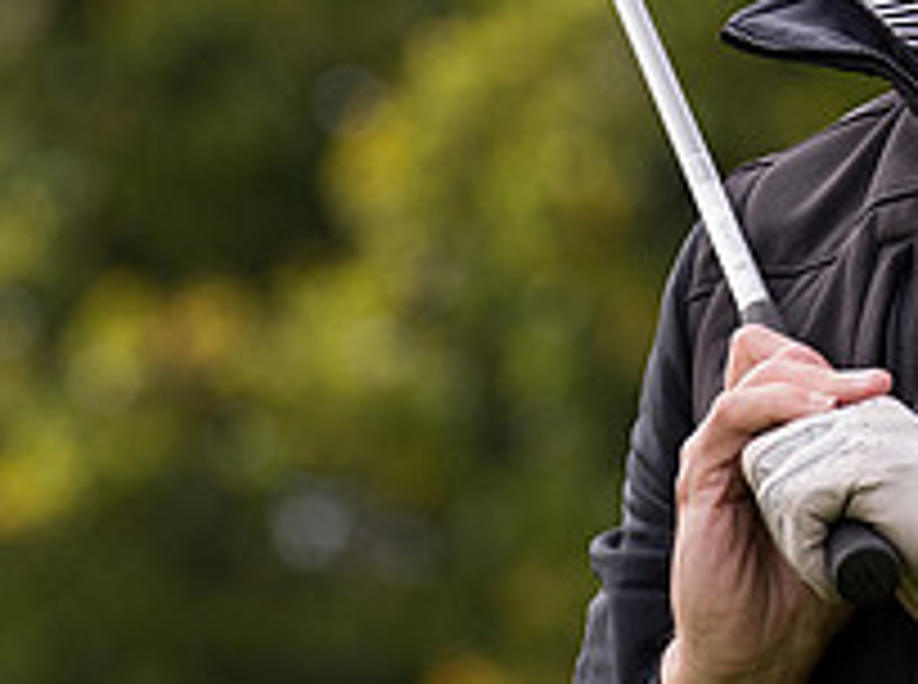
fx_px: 20901
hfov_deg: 2.5
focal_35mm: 790
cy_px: -46
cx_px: 900
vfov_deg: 1.9
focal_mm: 200
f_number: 5
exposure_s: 1/1250
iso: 640
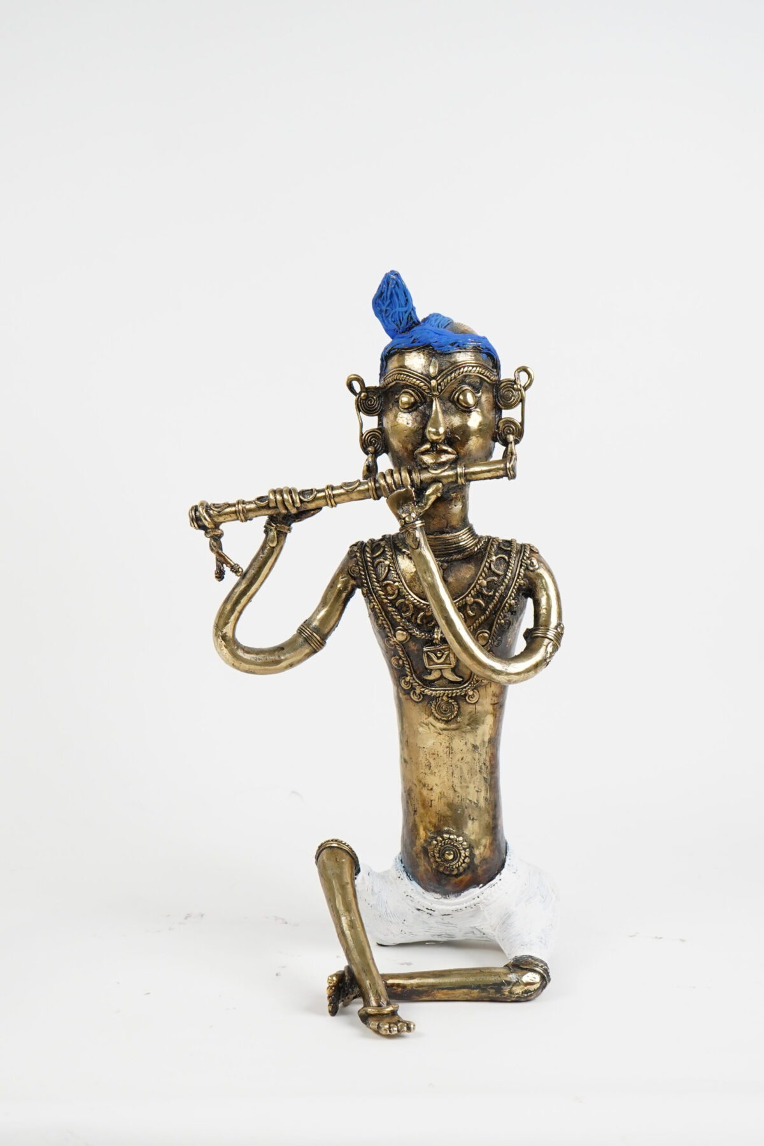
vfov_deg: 32.9
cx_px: 382
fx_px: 1942
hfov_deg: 22.3
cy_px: 573
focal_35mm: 61
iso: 1600
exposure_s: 1/640
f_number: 5
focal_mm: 41
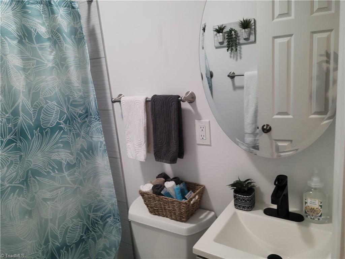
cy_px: 130
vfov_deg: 49.7
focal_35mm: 28
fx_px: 279
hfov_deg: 63.4
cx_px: 172
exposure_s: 1/40
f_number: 2
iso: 320
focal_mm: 5.9
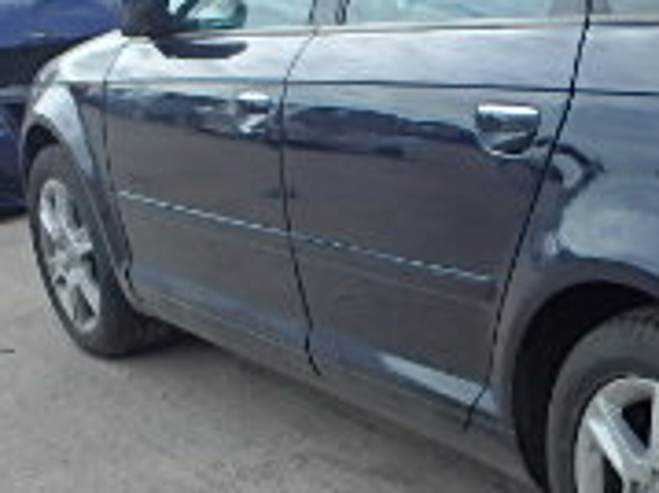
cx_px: 692
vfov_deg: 19.5
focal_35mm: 75
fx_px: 1427
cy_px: 346
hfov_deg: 24.5
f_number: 3.5
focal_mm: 3.7
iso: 125
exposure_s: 1/800
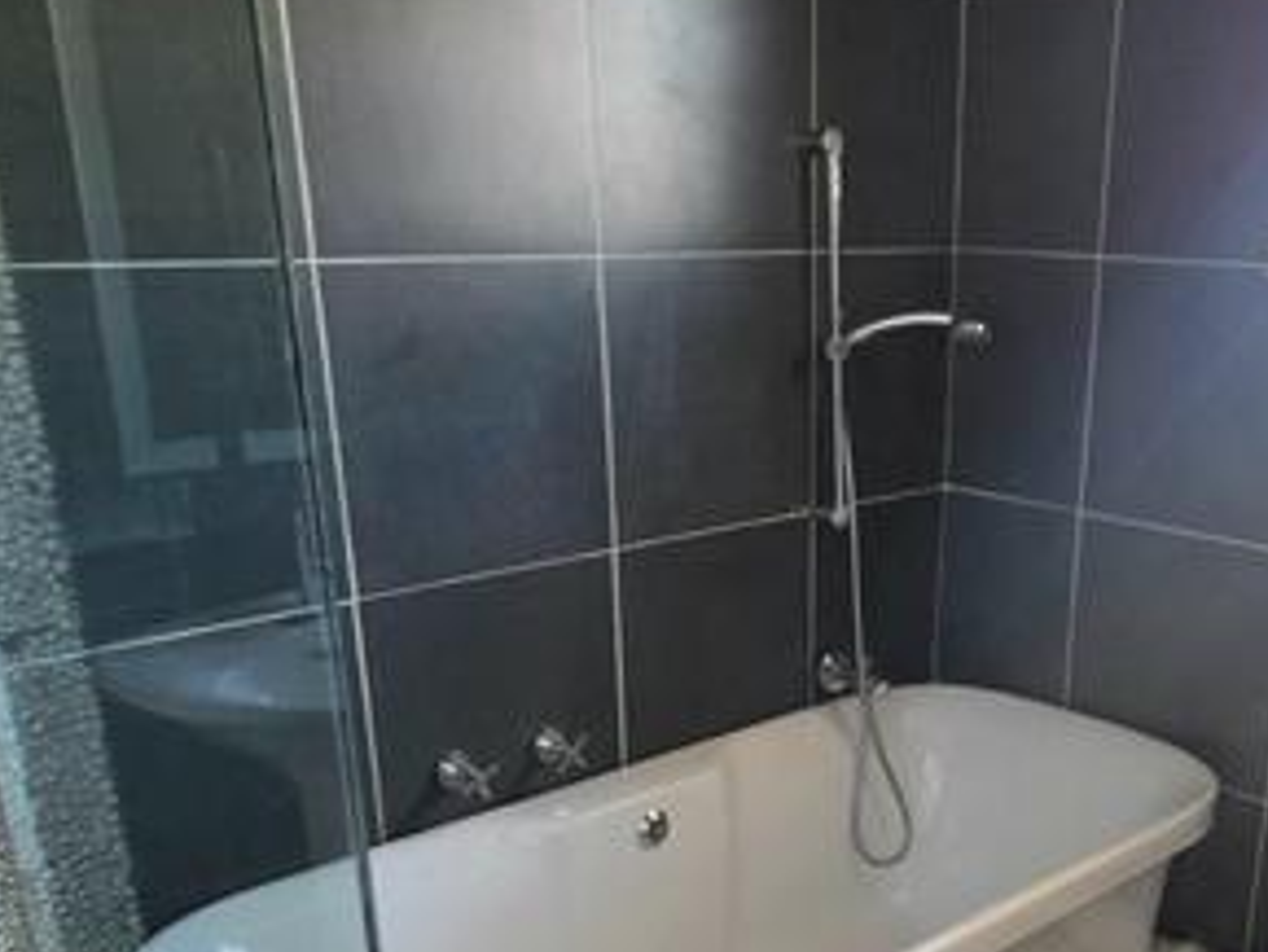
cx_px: 891
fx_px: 1319
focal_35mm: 36
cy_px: 763
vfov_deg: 38.2
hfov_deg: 50.0
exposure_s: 1/50.3
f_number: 1.9
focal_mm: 2.2
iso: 400
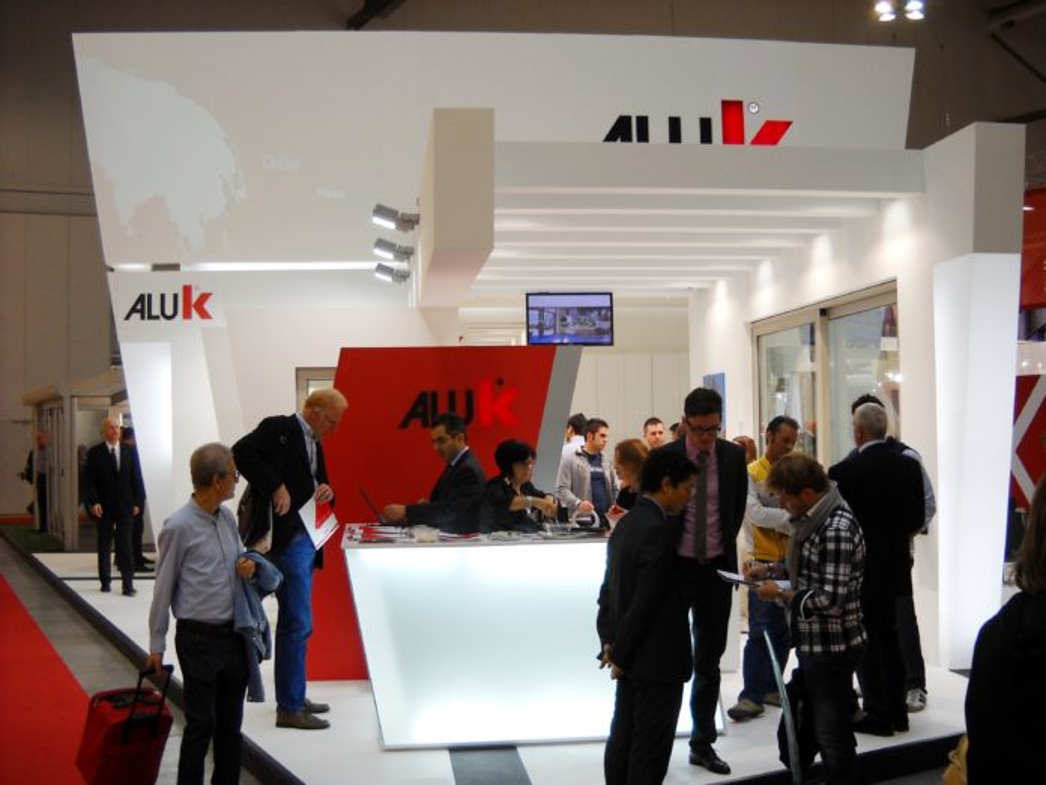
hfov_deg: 45.8
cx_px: 523
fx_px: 1239
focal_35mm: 41
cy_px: 392
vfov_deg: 35.1
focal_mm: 6.72
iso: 104
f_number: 3.1
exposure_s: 1/60
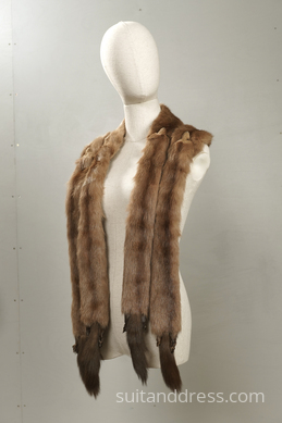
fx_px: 564
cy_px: 212
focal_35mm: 48
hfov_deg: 28.1
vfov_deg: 41.1
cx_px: 141
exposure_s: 1/50
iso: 400
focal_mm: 32
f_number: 5.6
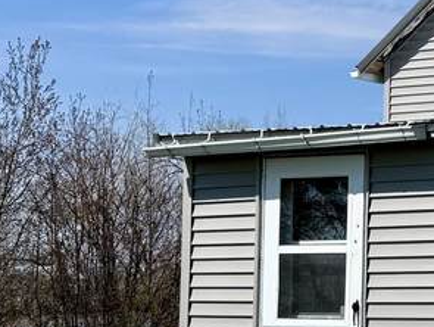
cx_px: 722
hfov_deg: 16.5
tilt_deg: +4.0
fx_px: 1305
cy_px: 181
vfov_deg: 14.3
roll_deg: +0.9
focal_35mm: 104
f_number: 1.78
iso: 80
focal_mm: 6.76
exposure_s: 1/6173
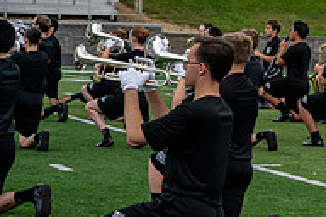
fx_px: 1911
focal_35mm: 211
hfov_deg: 9.5
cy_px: 225
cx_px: 474
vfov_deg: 6.5
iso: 250
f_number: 4
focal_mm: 70
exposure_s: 1/800
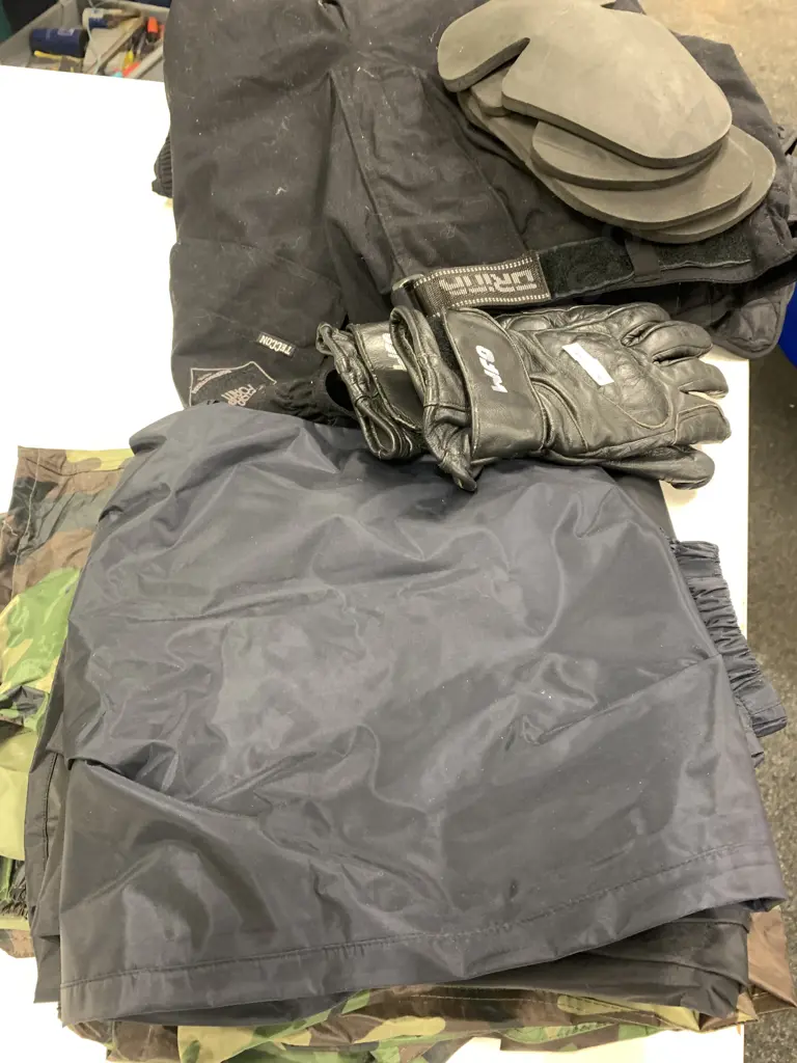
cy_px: 532
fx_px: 798
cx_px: 398
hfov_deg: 53.1
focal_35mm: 26
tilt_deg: -55.3
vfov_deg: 67.3
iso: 320
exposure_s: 1/33
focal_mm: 4.25
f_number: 1.8
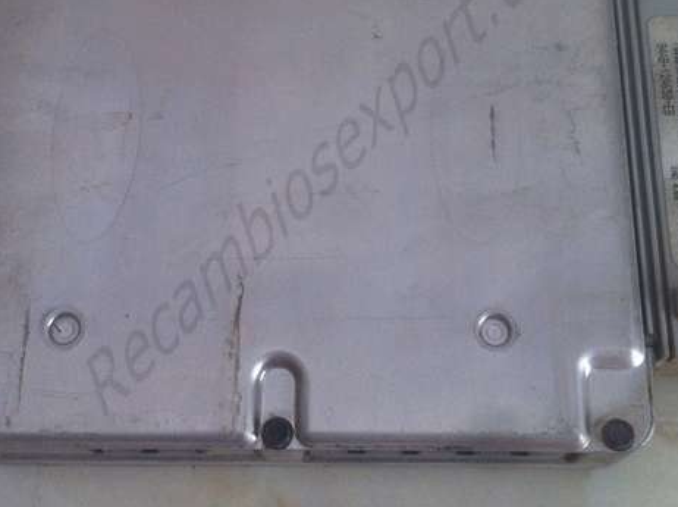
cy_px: 161
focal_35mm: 59
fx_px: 1154
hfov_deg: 32.7
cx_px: 332
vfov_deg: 24.6
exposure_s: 1/120
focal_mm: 3.85
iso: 125
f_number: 2.8
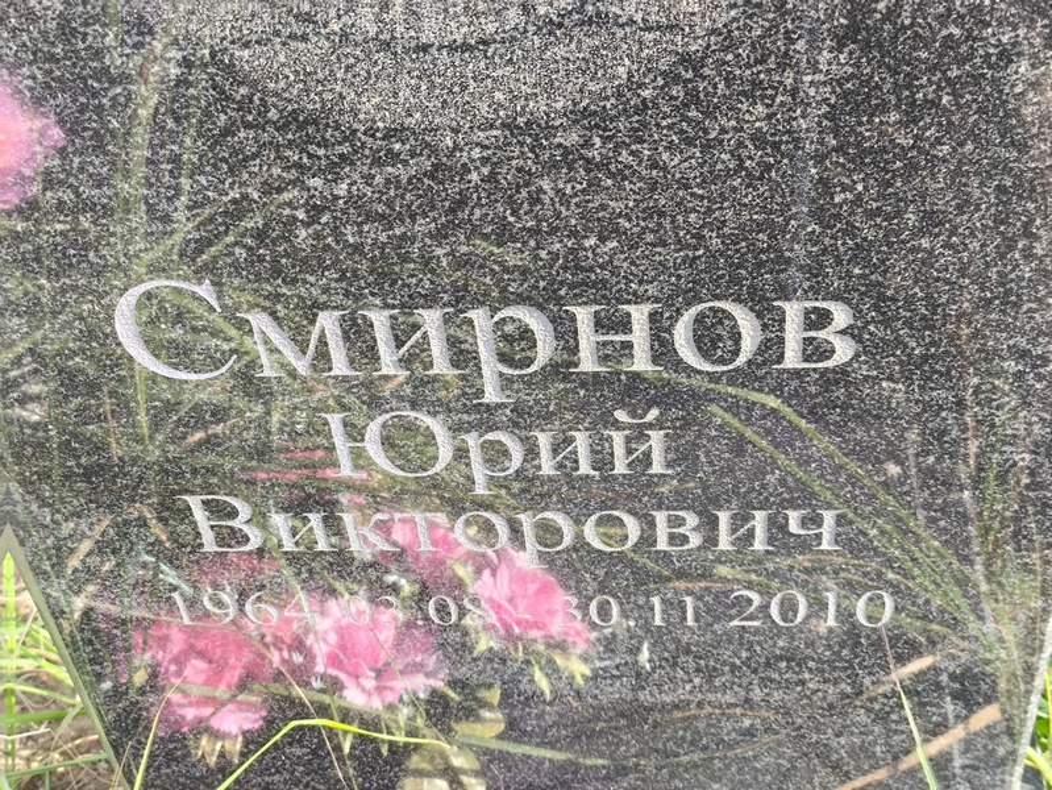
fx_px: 1520
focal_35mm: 50
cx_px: 526
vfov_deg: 29.1
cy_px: 395
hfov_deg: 38.2
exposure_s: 1/100
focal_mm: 4.71
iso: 80
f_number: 1.7
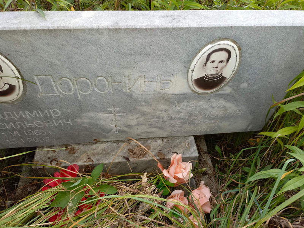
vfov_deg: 54.9
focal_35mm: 25
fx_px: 220
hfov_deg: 69.4
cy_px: 114
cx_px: 152
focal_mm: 4.76
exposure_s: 1/101
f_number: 1.69
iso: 114
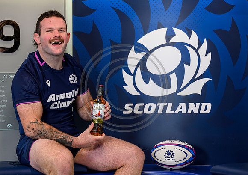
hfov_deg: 18.3
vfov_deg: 12.9
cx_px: 131
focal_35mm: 110
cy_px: 88
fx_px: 771
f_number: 3.5
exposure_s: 1/125
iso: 1600
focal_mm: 105
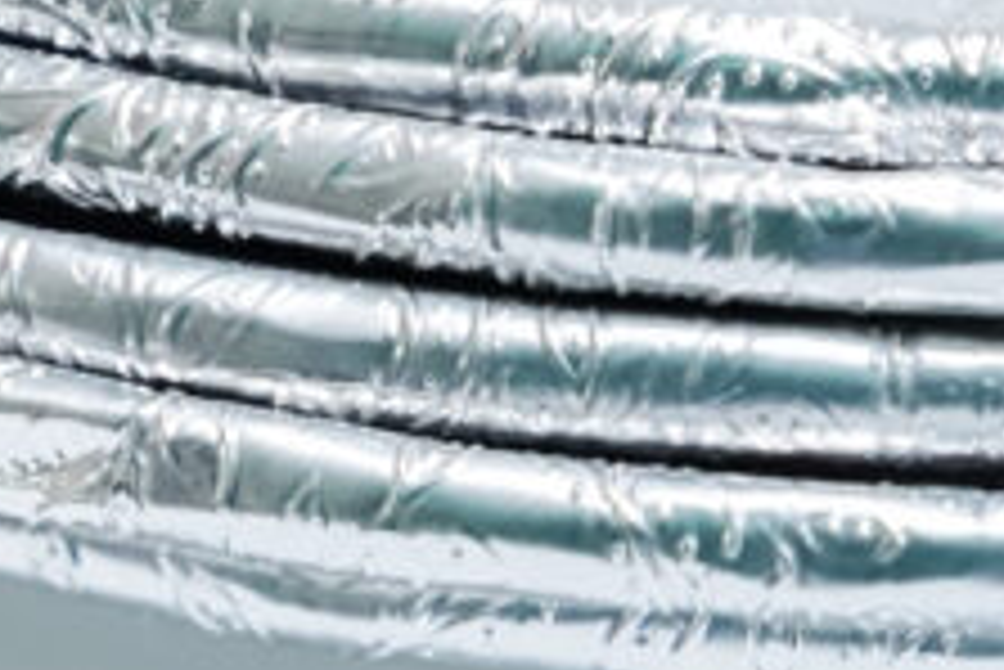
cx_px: -297
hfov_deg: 6.2
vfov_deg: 4.2
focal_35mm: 330
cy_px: -47
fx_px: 9209
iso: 3200
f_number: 10
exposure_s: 1/125
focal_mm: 70
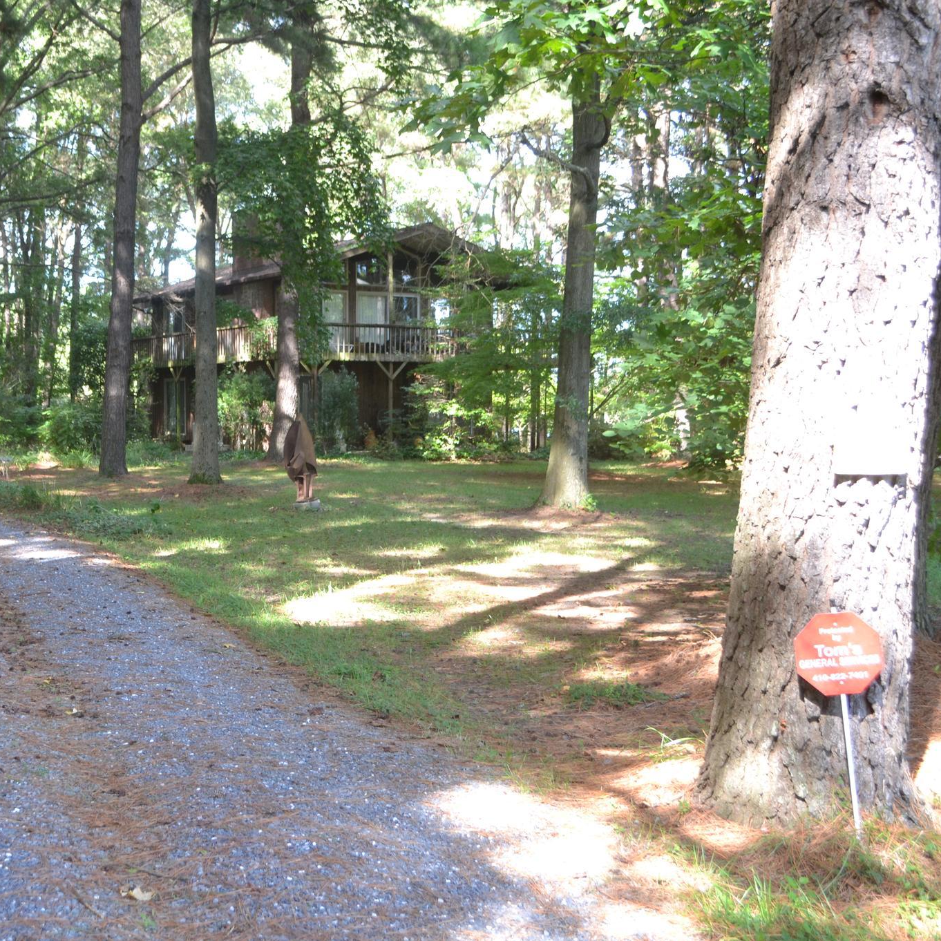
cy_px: 471
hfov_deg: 36.1
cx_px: 263
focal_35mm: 46
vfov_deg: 36.8
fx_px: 1415
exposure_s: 1/80
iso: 400
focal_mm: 24
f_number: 4.5
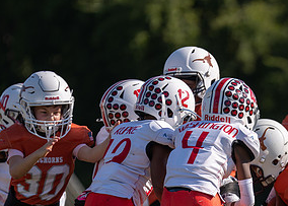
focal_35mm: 526
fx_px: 4303
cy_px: 188
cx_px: 301
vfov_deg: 2.7
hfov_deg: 3.8
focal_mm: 200
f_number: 2.8
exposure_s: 1/2000
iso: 100
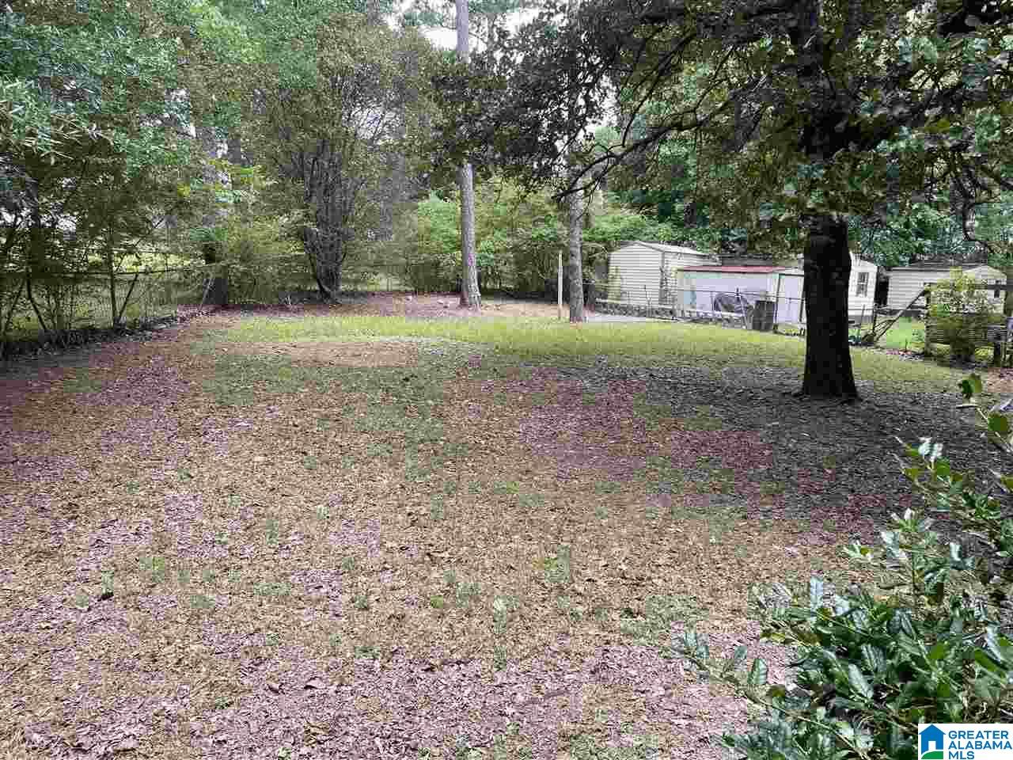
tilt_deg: -4.7
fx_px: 761
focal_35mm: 26
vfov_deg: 53.1
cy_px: 380
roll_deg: -0.4
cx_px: 506
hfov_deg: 67.3
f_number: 1.6
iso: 32
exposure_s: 1/336
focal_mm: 4.2
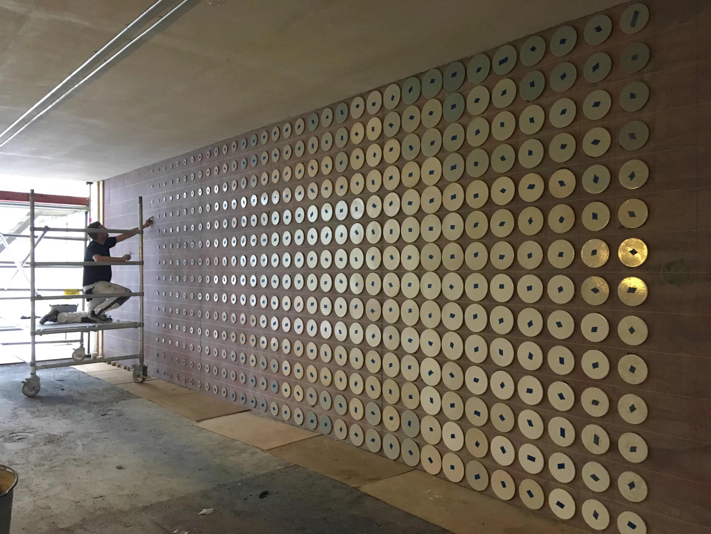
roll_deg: -0.3
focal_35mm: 29
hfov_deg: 61.7
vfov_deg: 48.2
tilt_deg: -0.1
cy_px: 267
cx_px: 356
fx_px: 596
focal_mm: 4.15
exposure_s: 1/33
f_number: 2.2
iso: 250
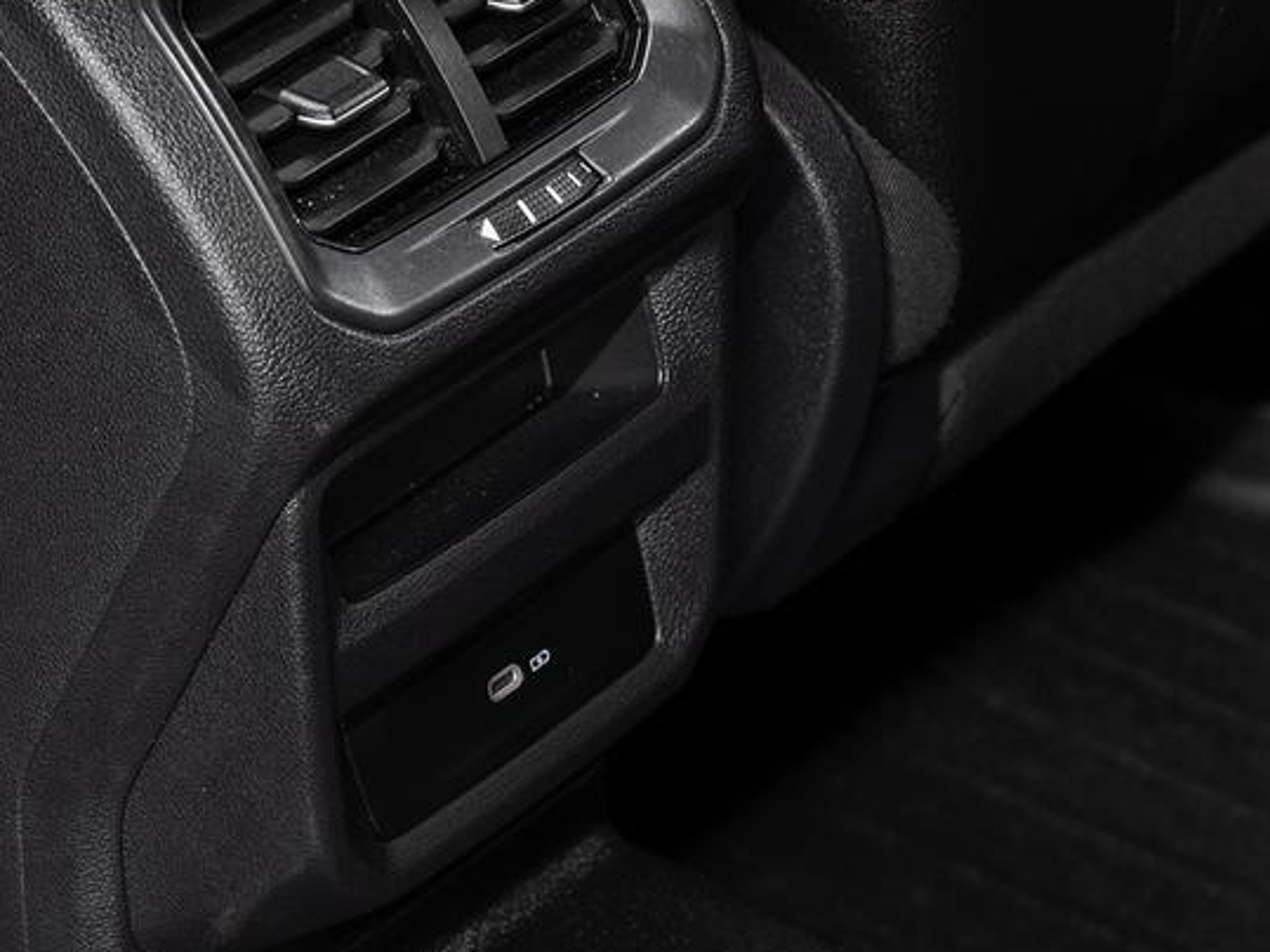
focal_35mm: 192
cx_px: 656
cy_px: 404
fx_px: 7043
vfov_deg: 7.7
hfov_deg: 10.3
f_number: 5.6
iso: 100
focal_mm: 70
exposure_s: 1.3
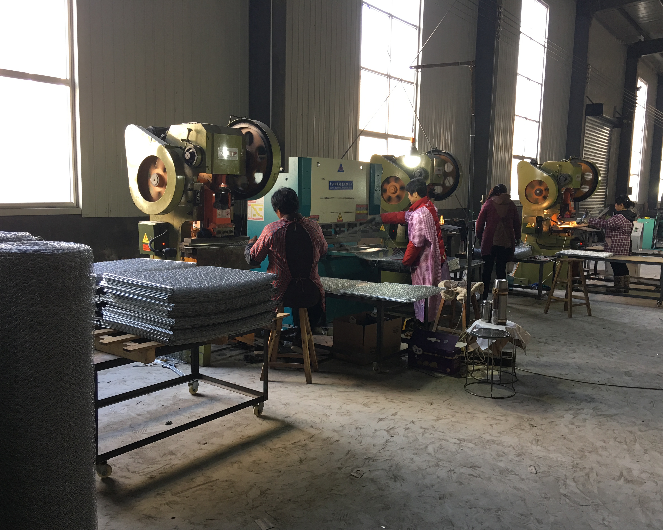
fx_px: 608
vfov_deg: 47.1
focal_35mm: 31
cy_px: 270
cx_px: 333
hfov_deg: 57.2
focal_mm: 4.15
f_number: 2.2
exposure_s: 1/17
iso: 32
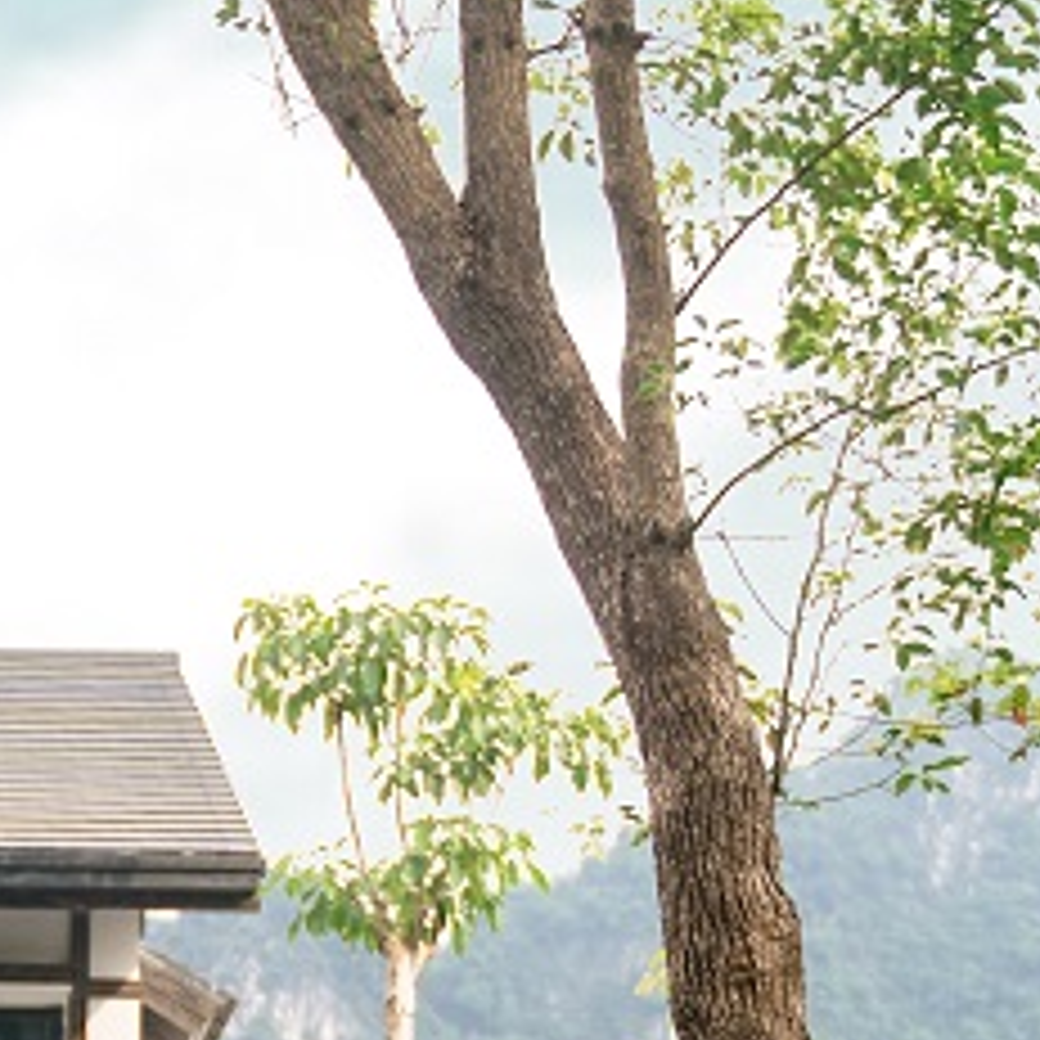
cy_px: 1112
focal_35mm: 146
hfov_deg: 11.7
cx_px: -279
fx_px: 4963
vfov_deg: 11.8
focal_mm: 33
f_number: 2.8
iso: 160
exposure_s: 1/500
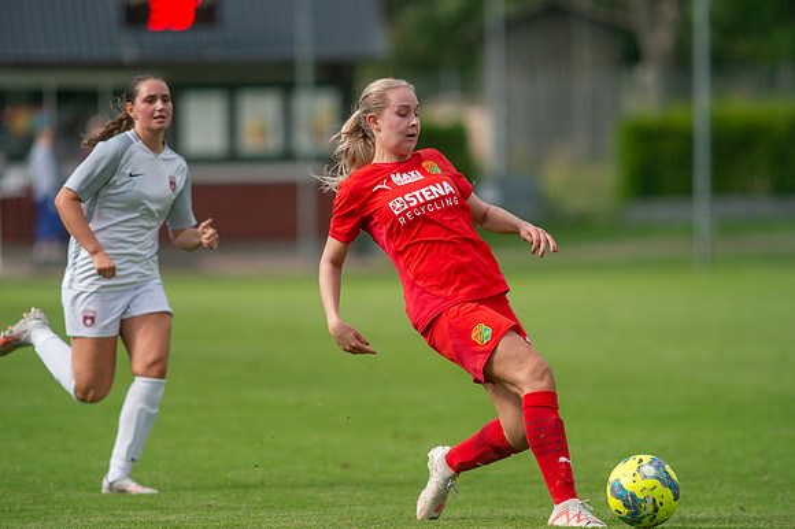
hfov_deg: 4.9
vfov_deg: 3.3
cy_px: 264
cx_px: 398
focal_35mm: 420
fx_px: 9269
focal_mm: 420
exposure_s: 1/1250
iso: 220
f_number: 4
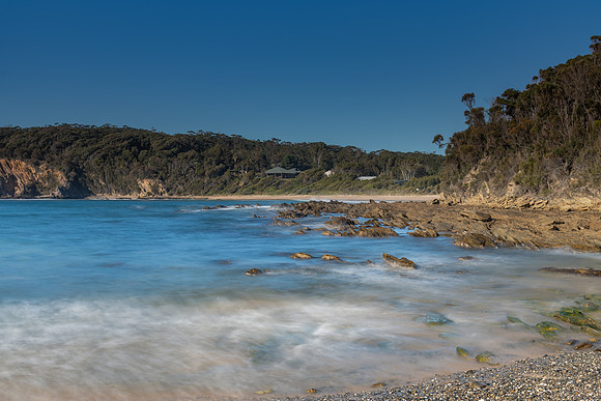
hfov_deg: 41.0
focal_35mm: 48
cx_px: 300
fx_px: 804
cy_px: 200
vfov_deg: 28.0
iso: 31
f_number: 8
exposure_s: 4
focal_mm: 48
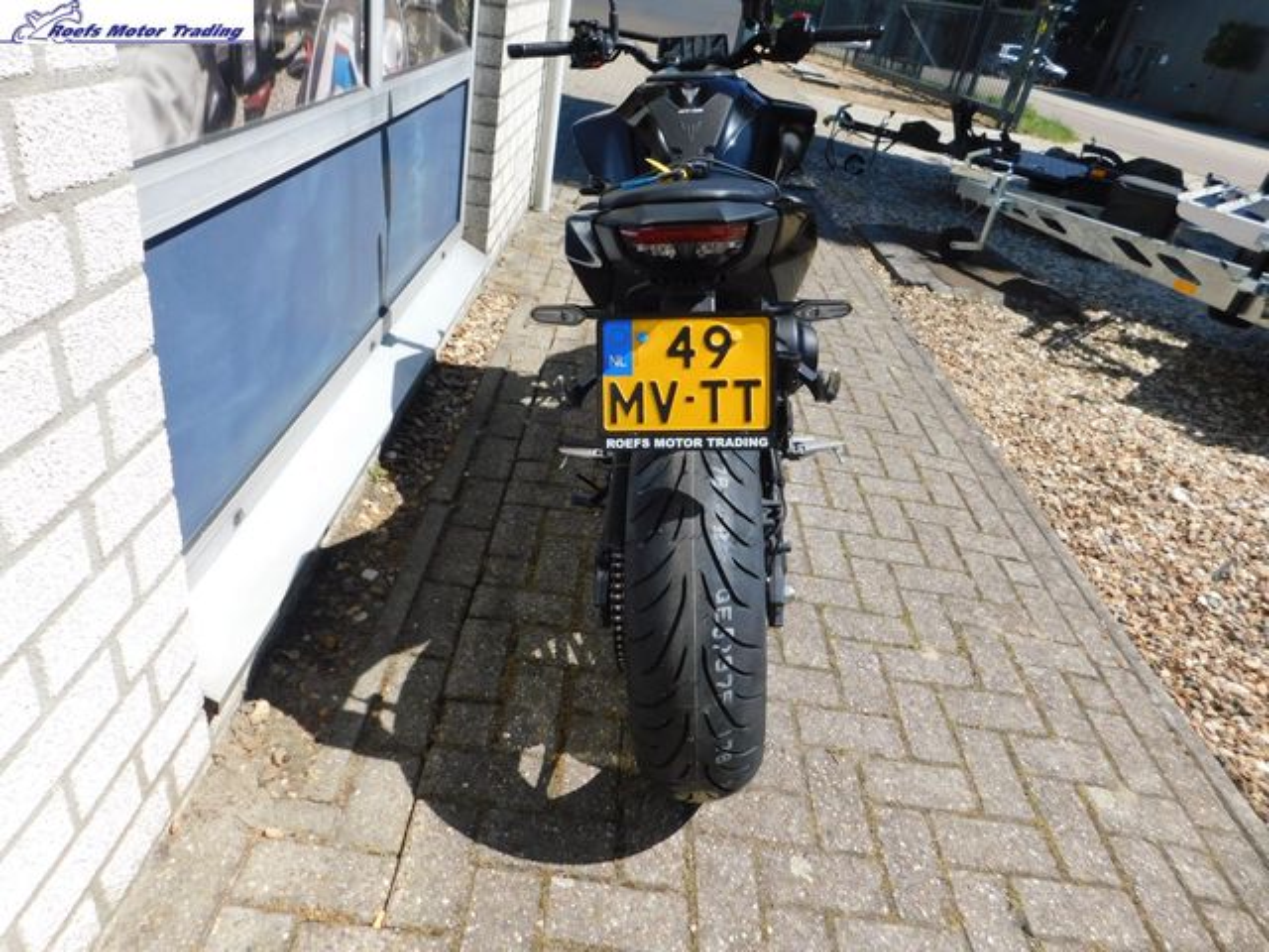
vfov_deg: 58.9
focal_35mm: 23
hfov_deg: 73.9
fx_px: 843
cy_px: 476
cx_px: 634
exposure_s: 1/1250
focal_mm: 4
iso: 125
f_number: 3
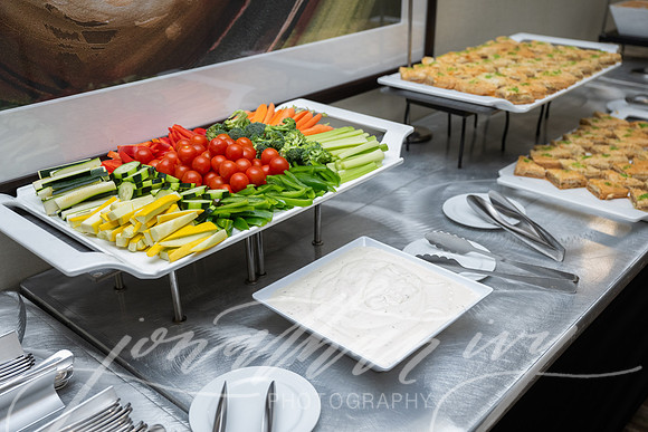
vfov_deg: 36.0
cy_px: 216
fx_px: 666
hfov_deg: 51.9
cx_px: 324
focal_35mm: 37
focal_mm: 37
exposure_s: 1/160
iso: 1600
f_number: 3.5
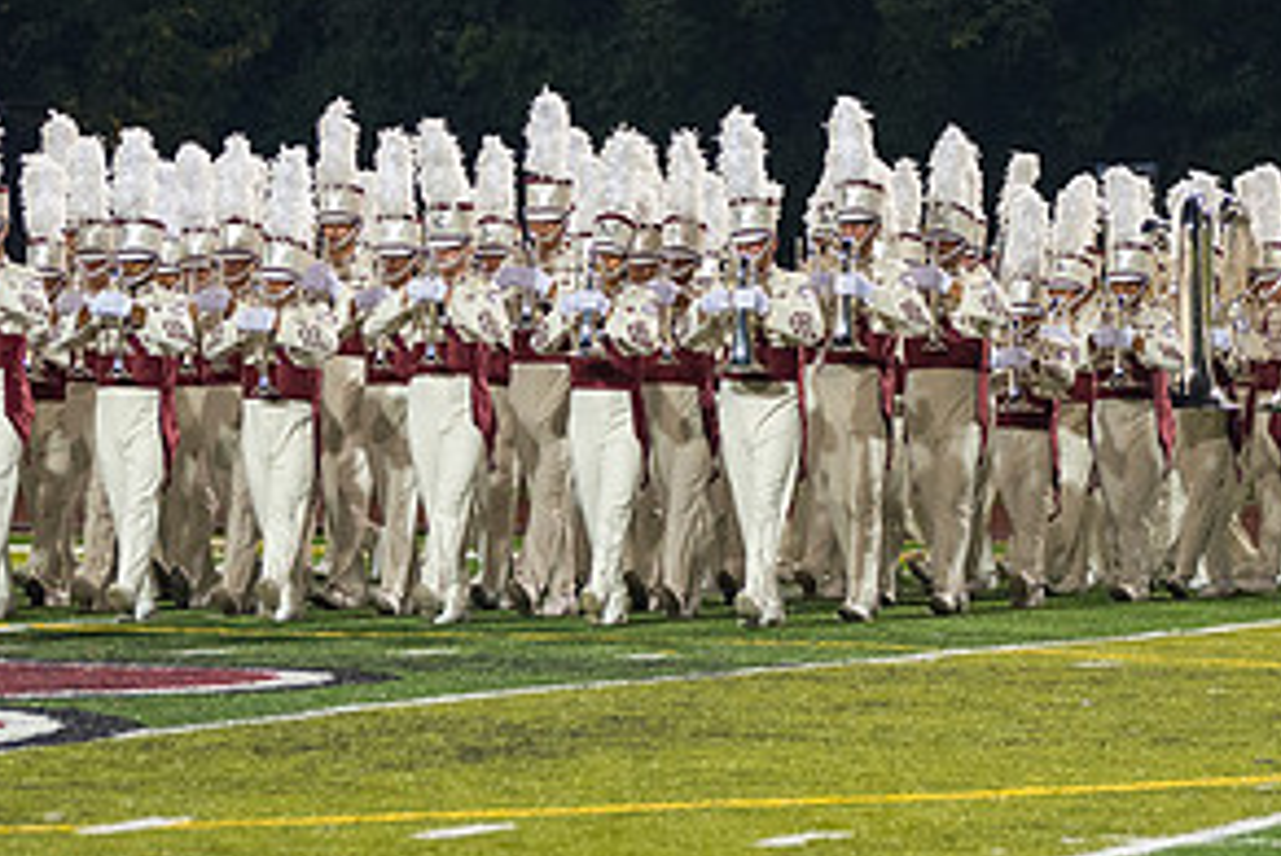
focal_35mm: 290
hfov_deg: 7.1
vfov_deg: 4.7
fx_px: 10324
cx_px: 656
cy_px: 311
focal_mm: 112
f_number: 4.8
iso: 2500
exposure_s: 1/200
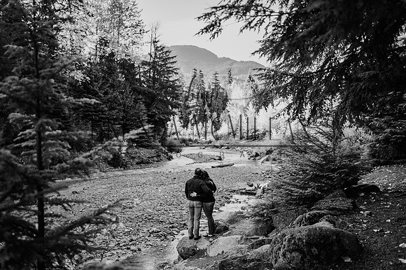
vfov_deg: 37.8
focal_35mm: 35
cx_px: 203
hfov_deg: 54.5
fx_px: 394
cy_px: 135
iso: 400
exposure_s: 1/1600
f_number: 1.8
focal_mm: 35
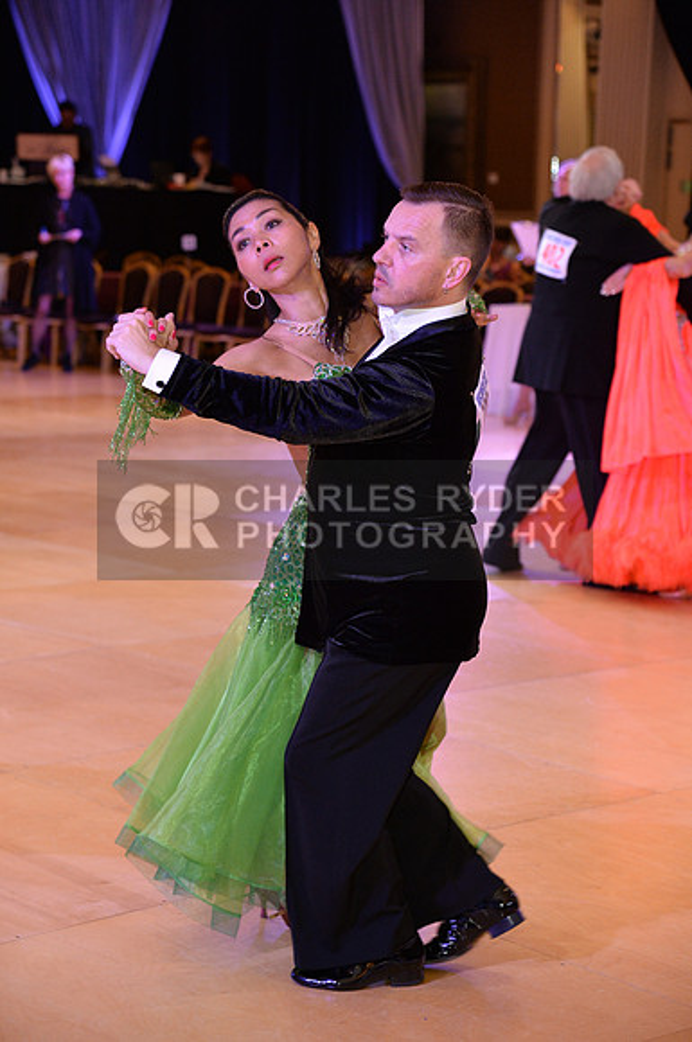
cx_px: 346
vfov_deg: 23.7
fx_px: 2487
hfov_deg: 15.8
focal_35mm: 86
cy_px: 521
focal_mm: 86
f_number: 5
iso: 2000
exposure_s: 1/250
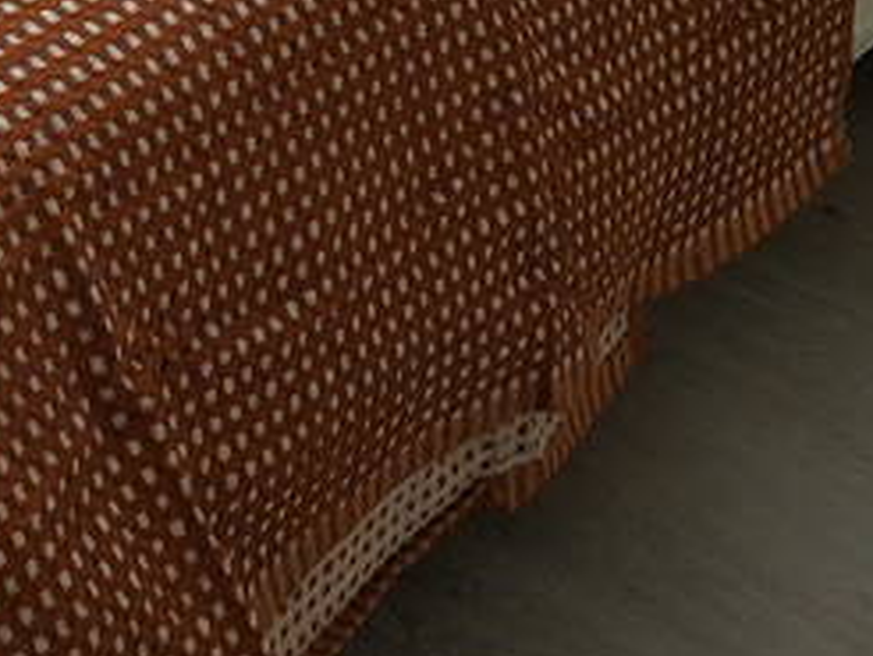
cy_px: -117
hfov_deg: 17.6
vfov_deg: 13.9
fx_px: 2625
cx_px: -280
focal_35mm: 104
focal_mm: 4.69
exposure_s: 1/25
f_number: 1.8
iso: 640
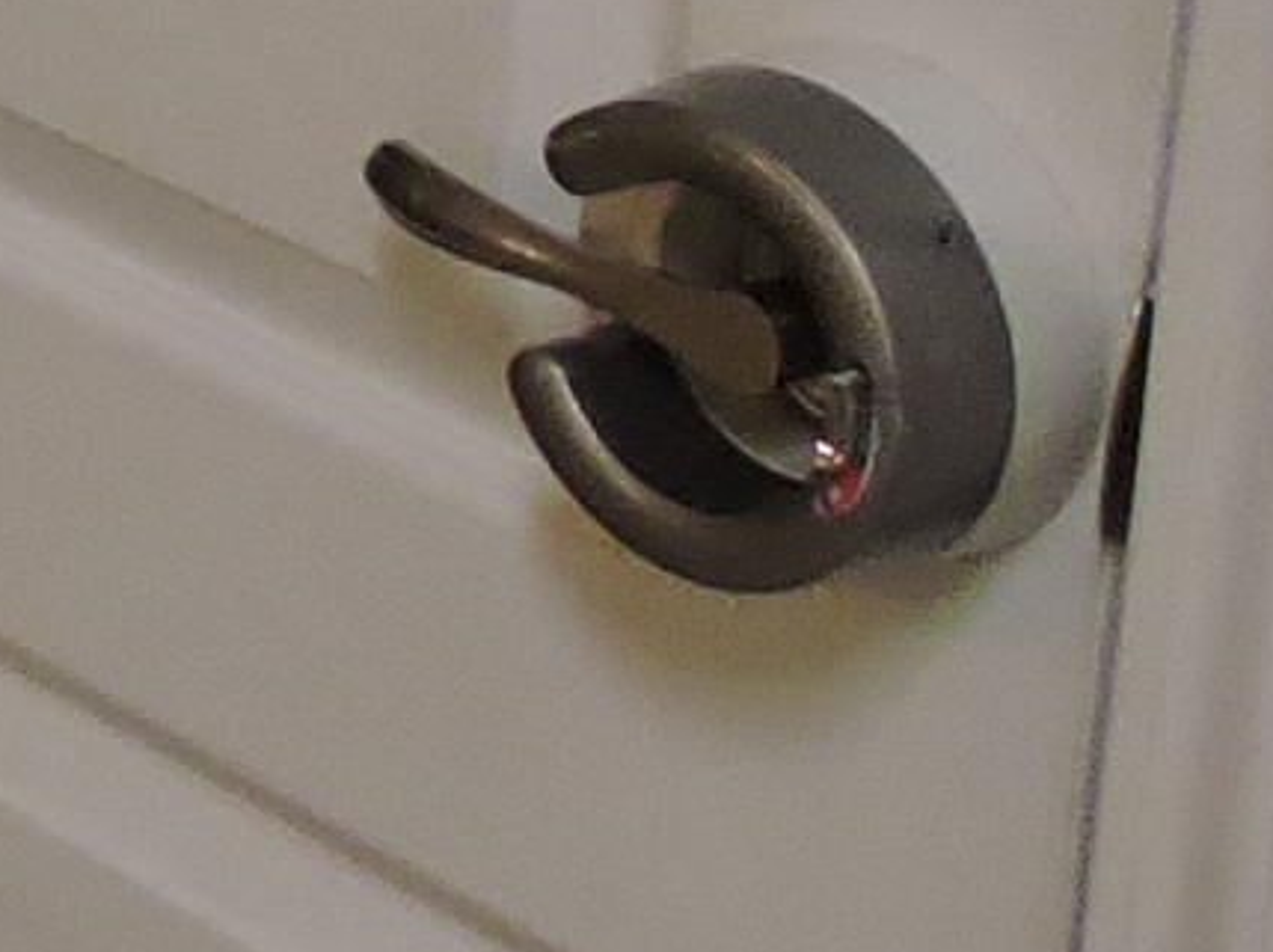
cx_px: -2454
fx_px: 6173
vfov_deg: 8.3
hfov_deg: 9.4
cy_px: -1094
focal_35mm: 168
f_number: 3.3
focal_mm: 4.3
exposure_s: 1/15
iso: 400
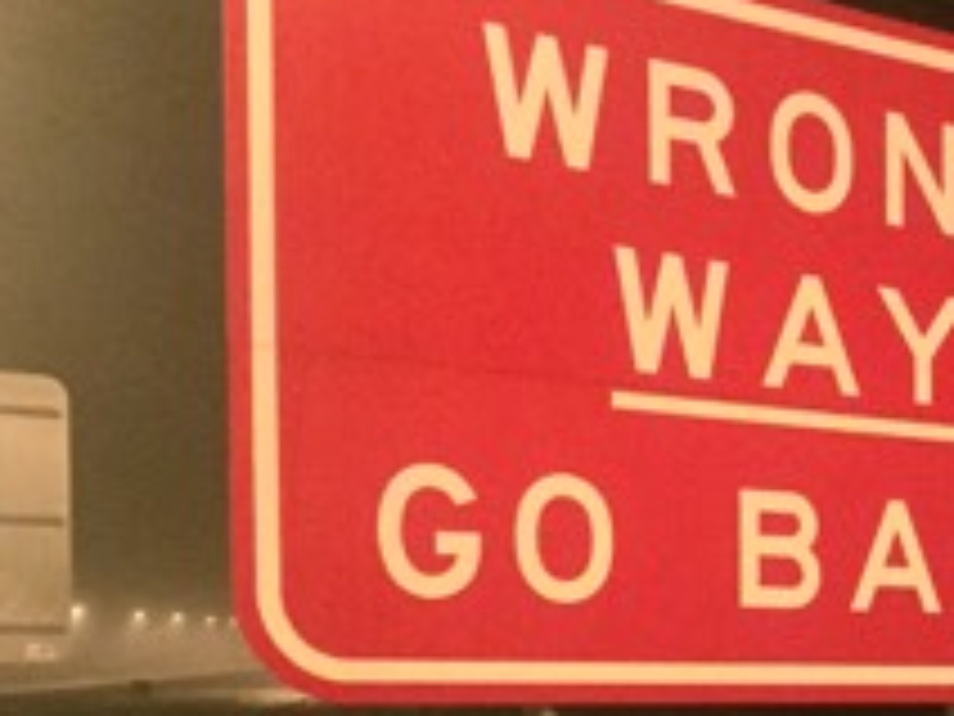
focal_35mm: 71
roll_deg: +0.6
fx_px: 1957
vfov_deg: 20.0
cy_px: 730
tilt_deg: -0.7
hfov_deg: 25.4
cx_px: 1044
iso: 800
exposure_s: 1/15
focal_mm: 4.15
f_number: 2.2
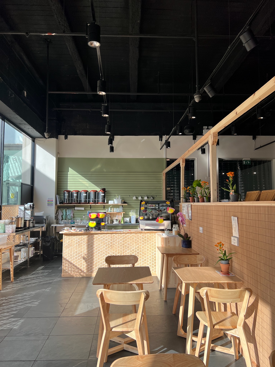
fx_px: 275
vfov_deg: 67.3
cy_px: 184
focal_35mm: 26
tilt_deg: +4.7
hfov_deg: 53.1
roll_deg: +0.2
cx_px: 138
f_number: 1.5
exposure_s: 1/780
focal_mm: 5.7
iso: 50
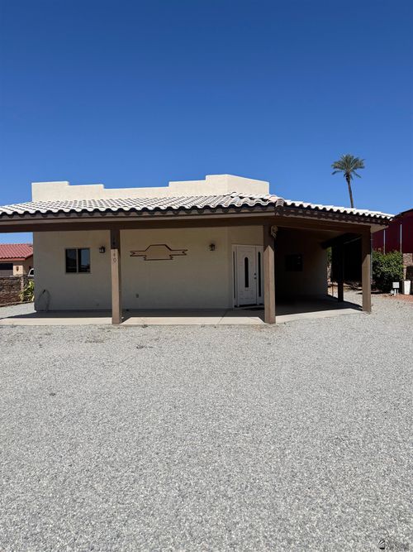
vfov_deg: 71.6
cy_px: 276
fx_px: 382
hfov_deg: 56.8
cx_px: 206
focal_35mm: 24
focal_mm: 6.76
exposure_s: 1/10309
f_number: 1.78
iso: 80
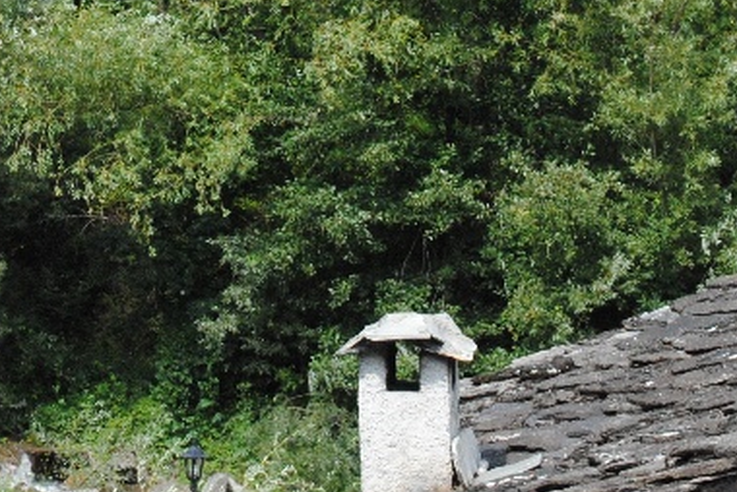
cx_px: 64
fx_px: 3934
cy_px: -235
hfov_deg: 10.6
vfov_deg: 7.1
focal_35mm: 192
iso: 800
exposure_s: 1/500
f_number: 11
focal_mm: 38
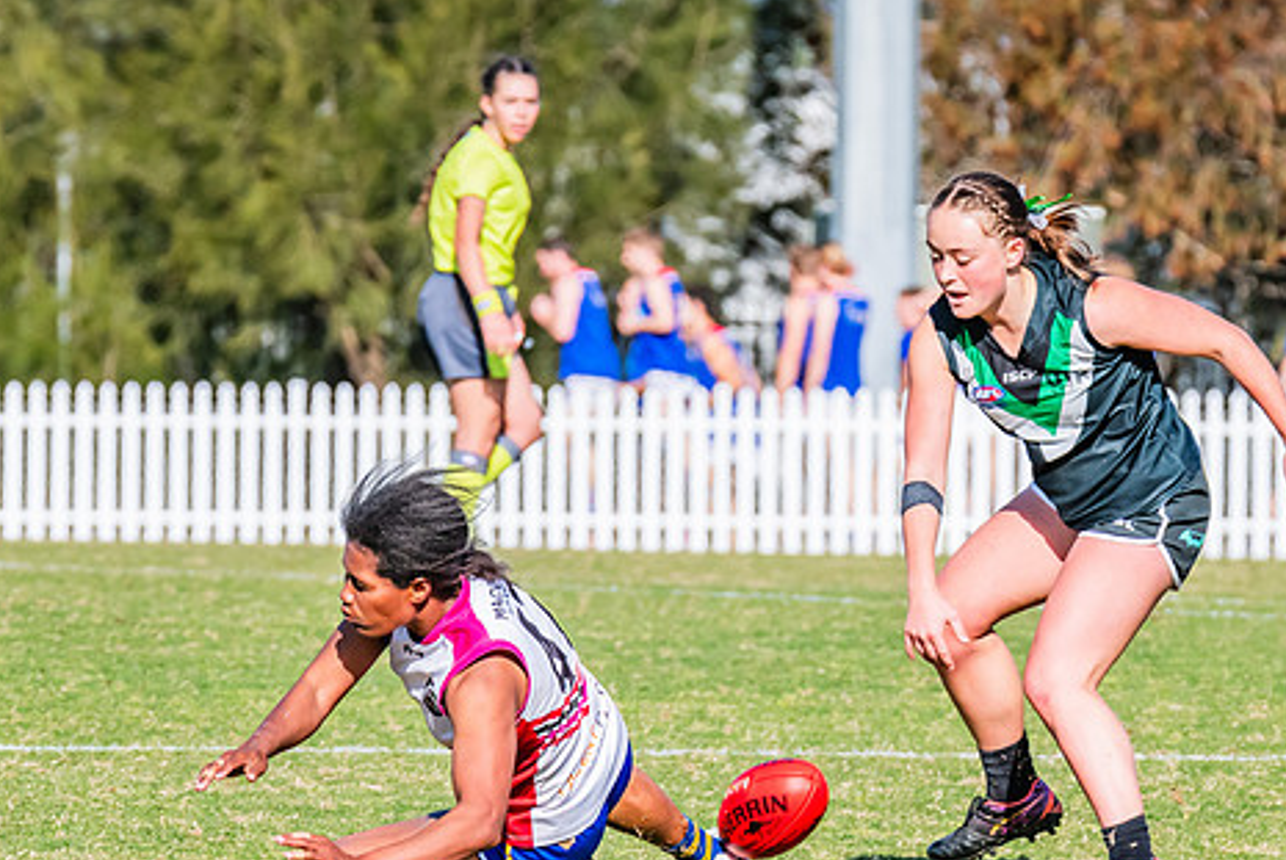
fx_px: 24421
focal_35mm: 683
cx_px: 716
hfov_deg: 3.0
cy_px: 502
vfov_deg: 2.0
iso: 800
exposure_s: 1/1600
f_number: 10
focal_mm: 330
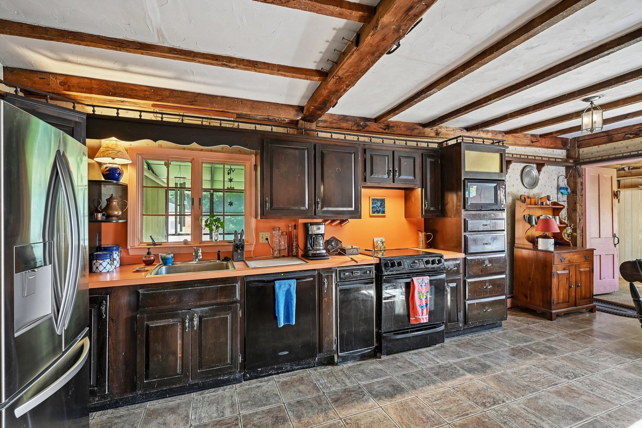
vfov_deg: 73.7
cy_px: 214
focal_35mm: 16
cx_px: 321
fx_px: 285
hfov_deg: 96.7
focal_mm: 16
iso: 400
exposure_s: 1/2.5
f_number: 8
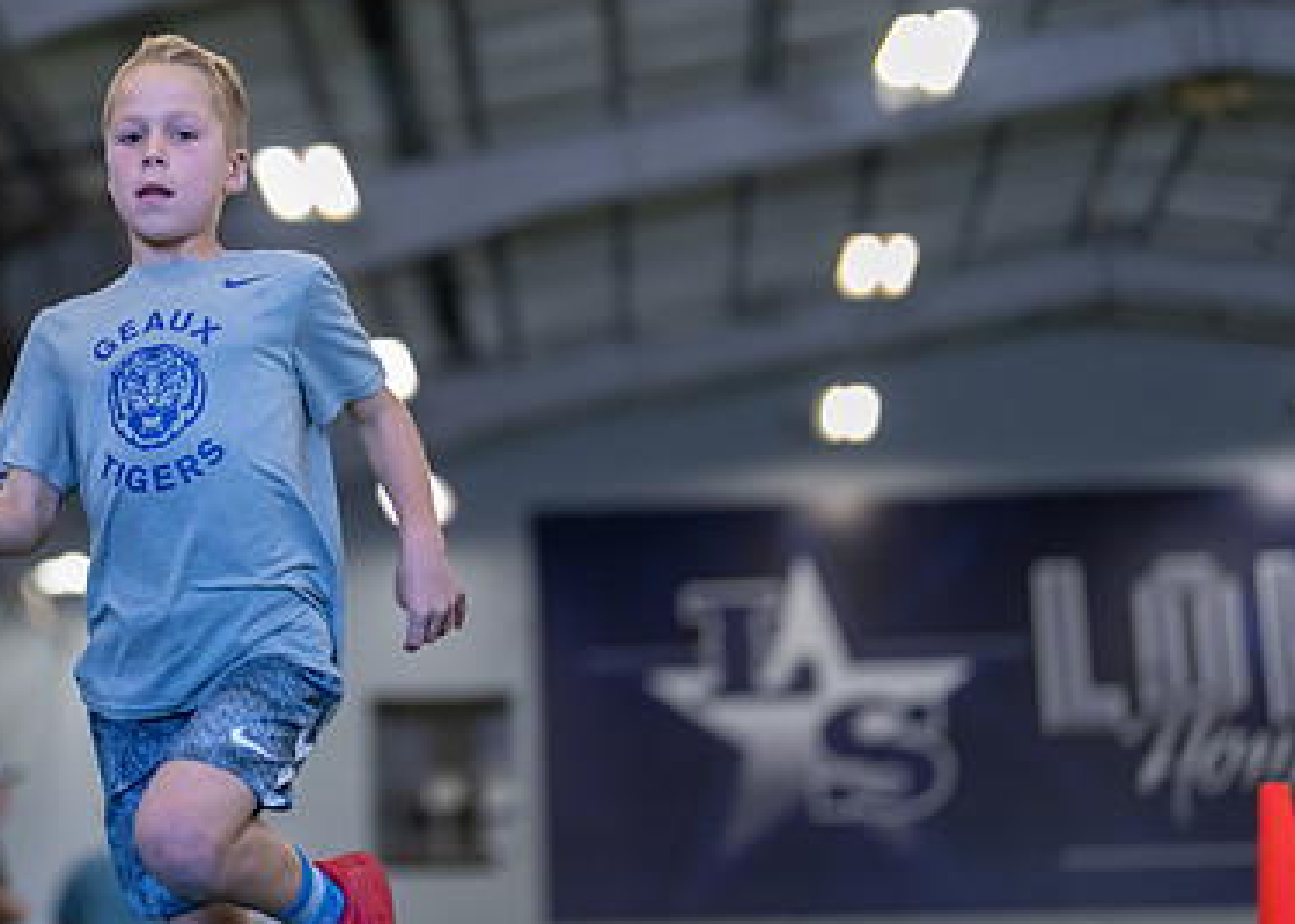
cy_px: 479
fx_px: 3051
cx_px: 316
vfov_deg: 17.2
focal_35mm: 83
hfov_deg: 23.7
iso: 1250
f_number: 1.2
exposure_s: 1/1000
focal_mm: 50
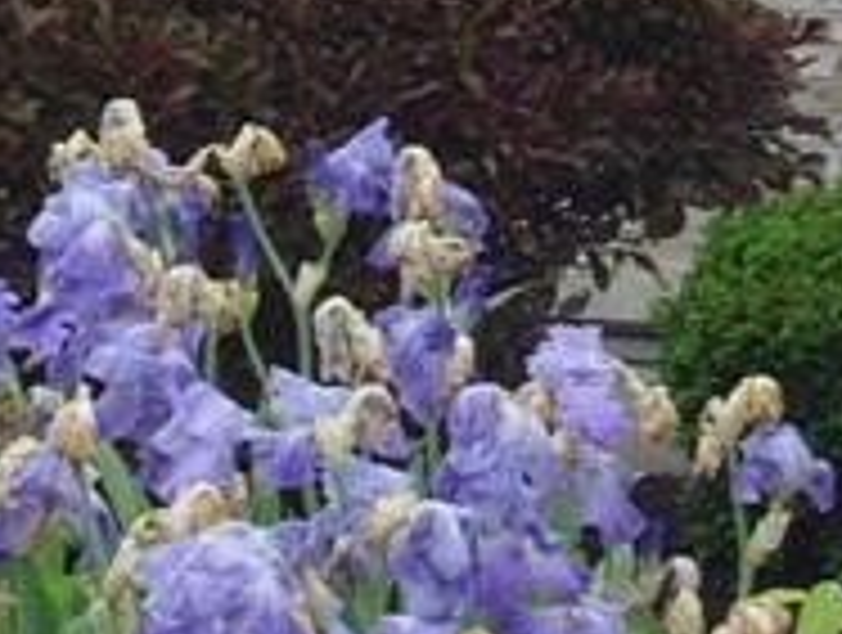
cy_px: -103
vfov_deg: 7.0
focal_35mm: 213
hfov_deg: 9.3
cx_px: 315
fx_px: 5191
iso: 100
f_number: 3.5
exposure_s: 1/60
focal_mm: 6.6
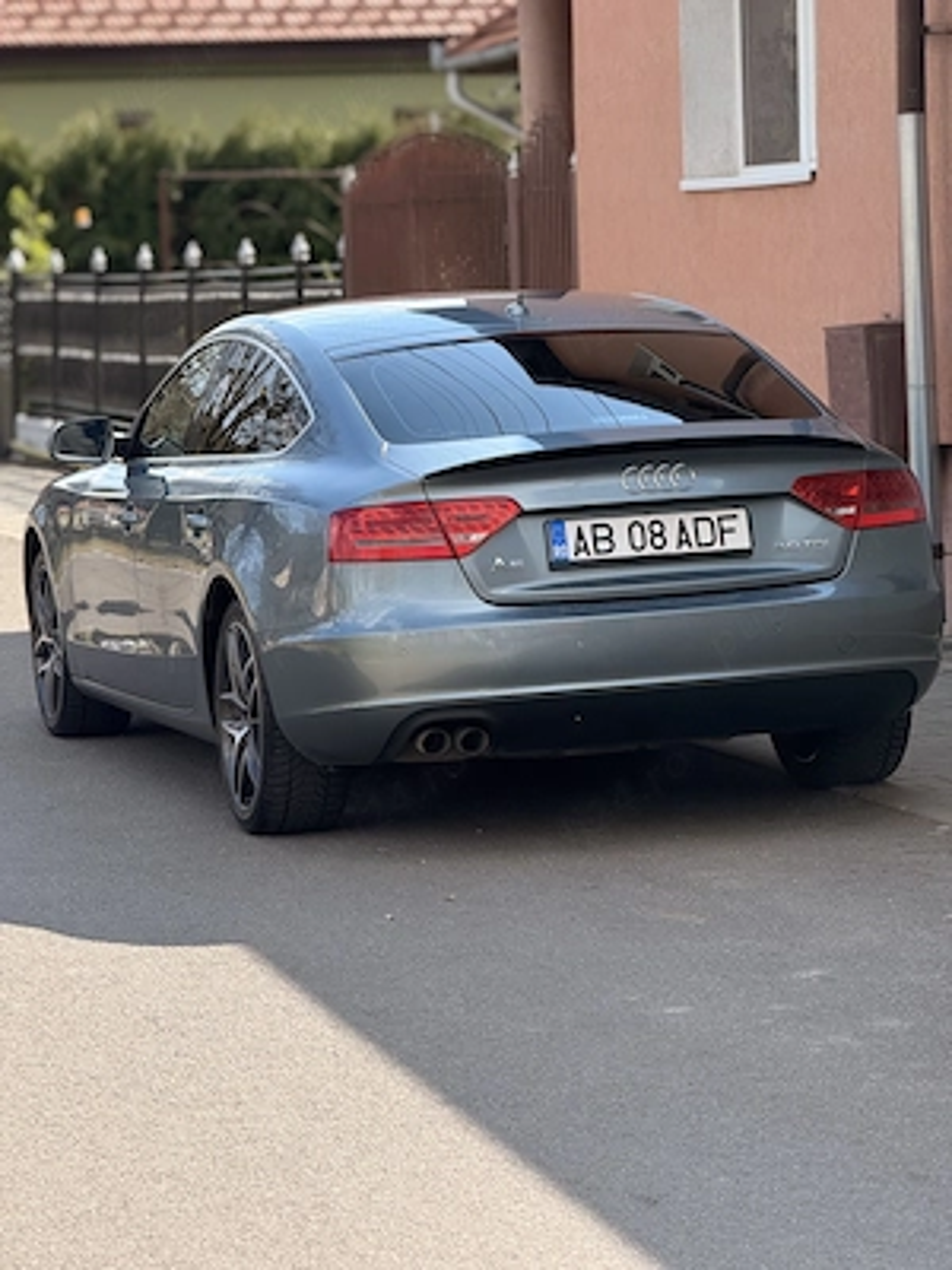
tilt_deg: -4.5
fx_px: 4400
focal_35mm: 120
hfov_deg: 12.3
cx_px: 476
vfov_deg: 16.4
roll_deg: +1.5
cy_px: 635
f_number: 2.8
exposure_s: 1/938
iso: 64
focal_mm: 15.66
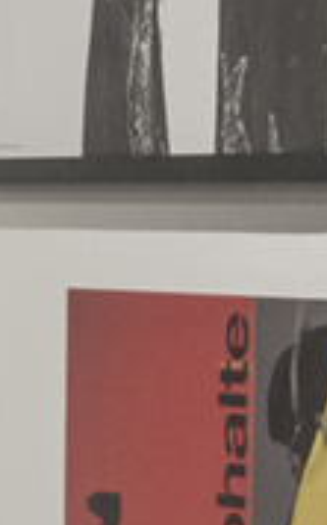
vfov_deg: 6.7
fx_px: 4427
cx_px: -209
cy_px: 718
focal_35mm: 310
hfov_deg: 4.2
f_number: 5.6
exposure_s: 1/125
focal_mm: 24
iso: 3200
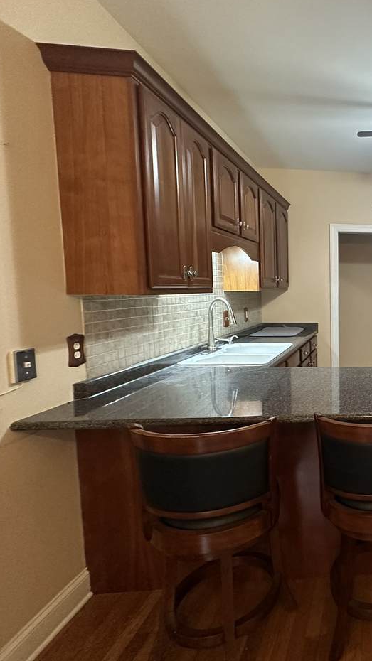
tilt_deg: -5.6
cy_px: 321
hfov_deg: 41.7
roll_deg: -0.1
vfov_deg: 83.8
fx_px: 368
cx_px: 415
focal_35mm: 21
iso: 500
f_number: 2.2
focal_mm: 2.22
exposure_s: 1/60
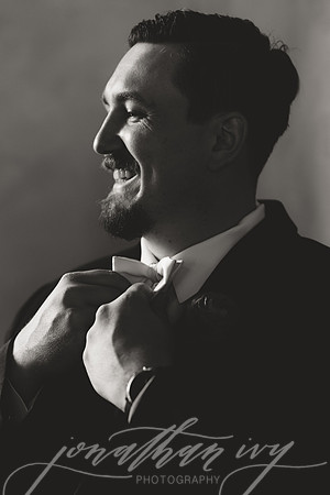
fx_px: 1169
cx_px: 165
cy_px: 248
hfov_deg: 16.1
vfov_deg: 23.9
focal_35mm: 85
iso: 800
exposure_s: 1/200
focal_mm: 85
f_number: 2.2
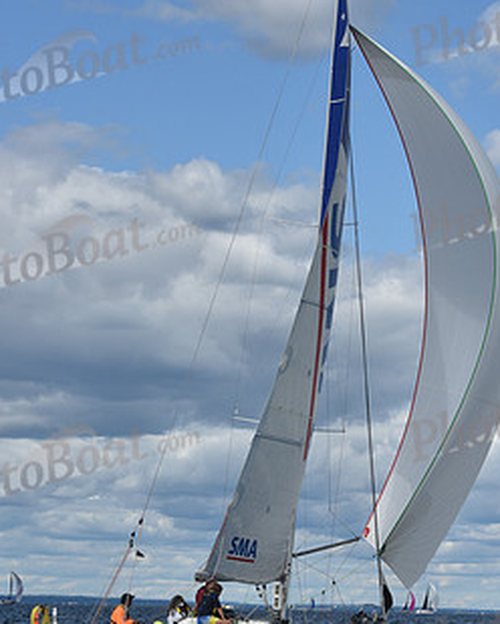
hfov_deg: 12.5
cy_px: 334
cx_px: 305
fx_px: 2275
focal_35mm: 123
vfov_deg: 15.6
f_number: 10
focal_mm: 70
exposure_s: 1/1000
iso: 250
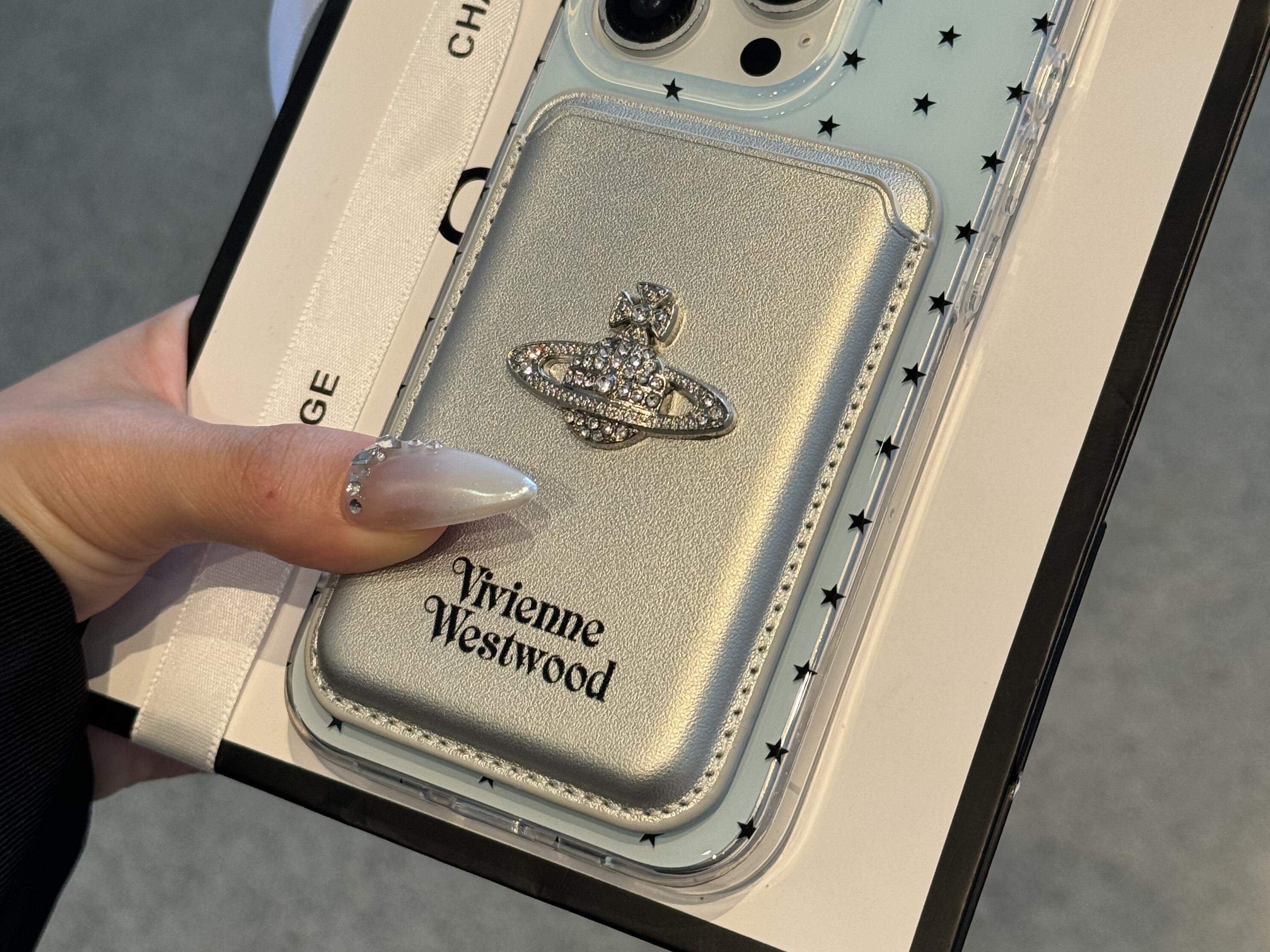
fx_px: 2385
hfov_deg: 29.8
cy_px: 348
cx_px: 642
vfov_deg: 22.5
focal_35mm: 65
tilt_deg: -50.9
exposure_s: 1/100
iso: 100
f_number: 1.78
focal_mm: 6.86
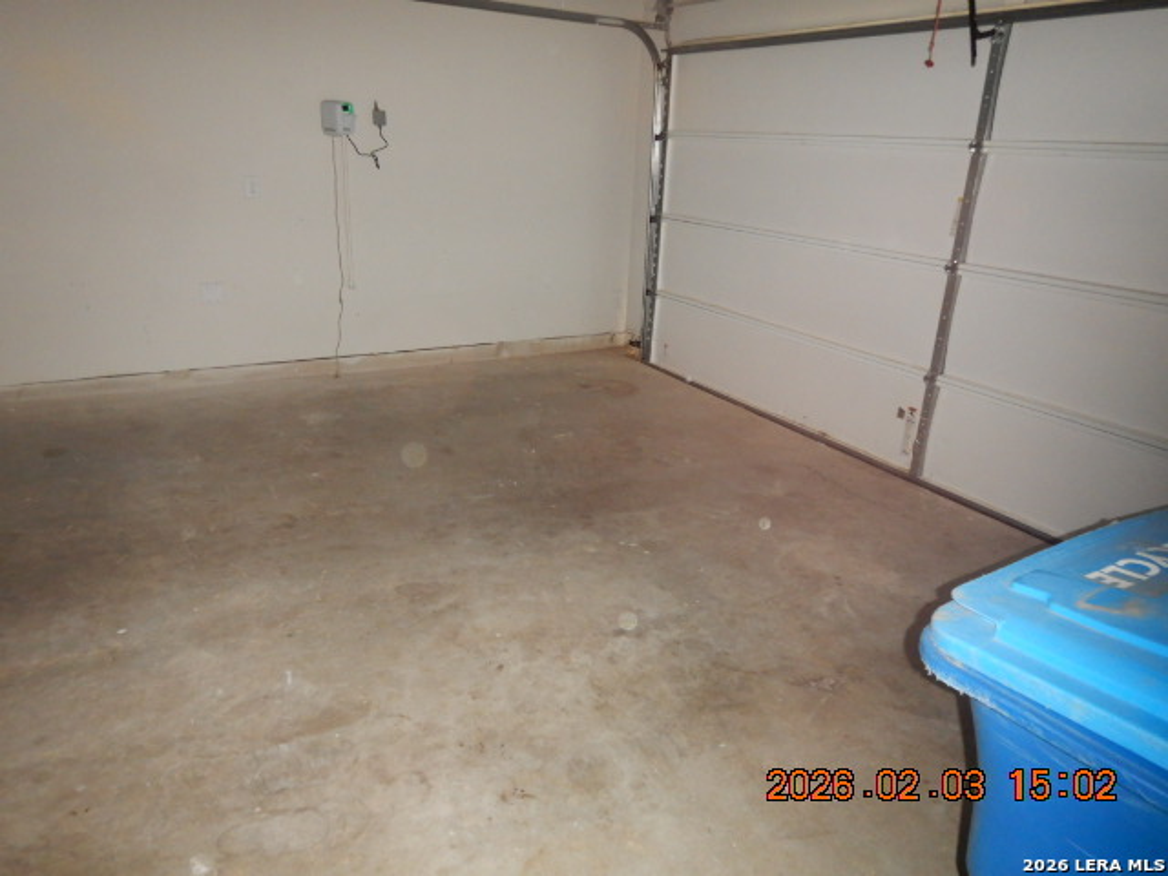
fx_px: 810
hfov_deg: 71.6
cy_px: 438
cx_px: 584
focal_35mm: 24
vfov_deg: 56.8
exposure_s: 1/30
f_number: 2.8
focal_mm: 4.3
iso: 450
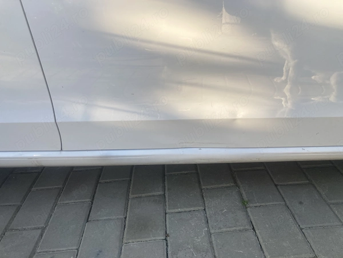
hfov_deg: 63.4
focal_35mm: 28
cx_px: 172
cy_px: 129
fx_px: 277
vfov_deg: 49.7
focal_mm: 3.99
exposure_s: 1/309
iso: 20
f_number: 1.8
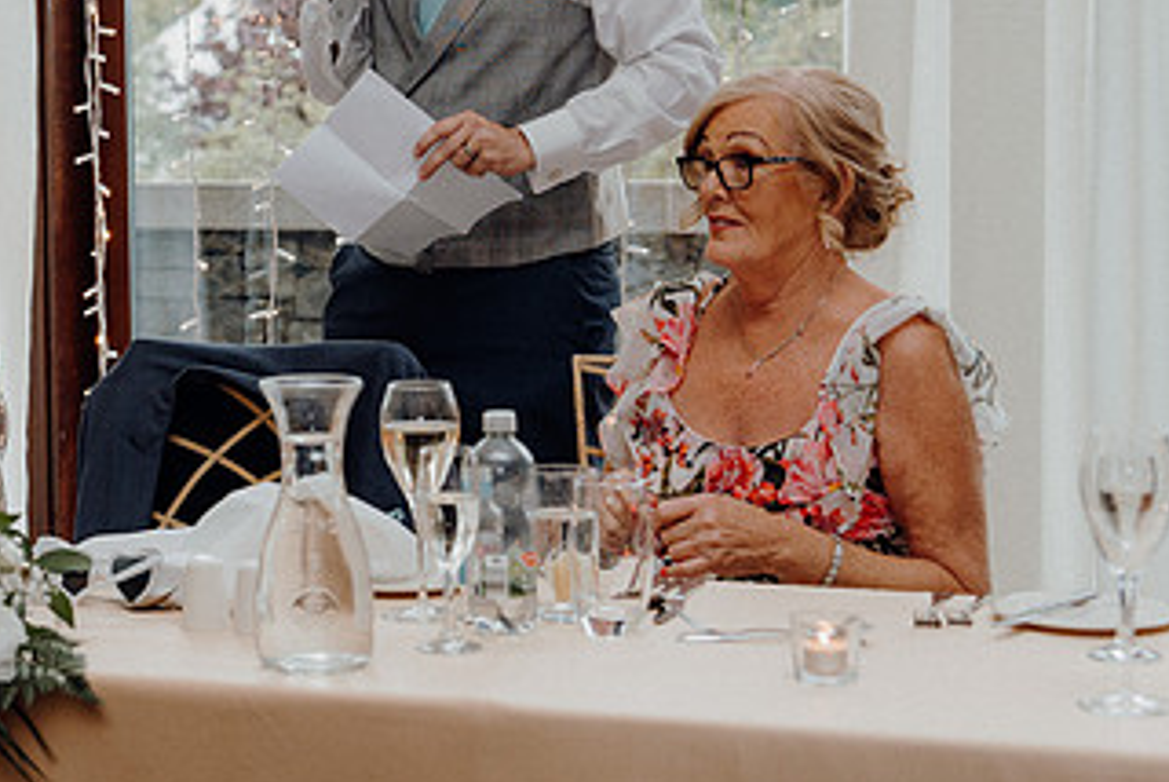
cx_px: 142
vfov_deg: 15.7
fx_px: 2828
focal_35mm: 87
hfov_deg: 22.8
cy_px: 225
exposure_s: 1/160
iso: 640
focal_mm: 48
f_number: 3.5
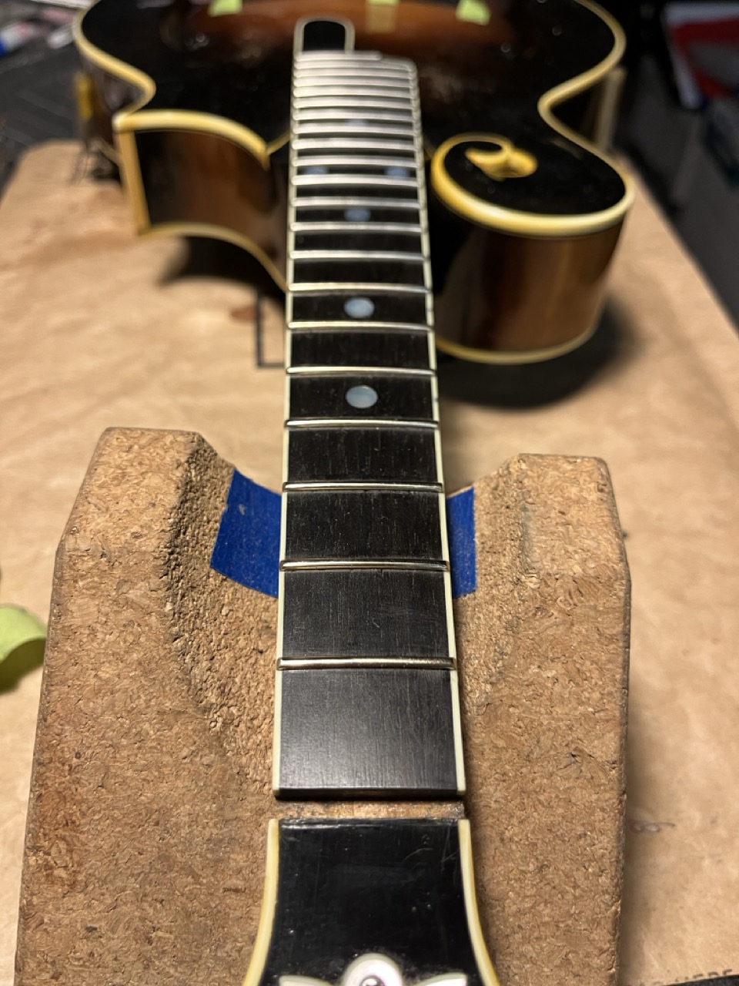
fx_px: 740
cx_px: 370
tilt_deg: -49.5
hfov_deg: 53.1
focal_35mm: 26
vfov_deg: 67.3
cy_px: 493
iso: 100
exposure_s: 1/60
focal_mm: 5.1
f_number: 1.6
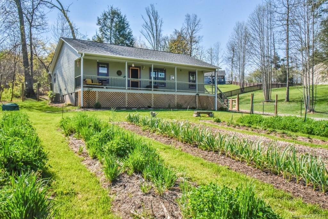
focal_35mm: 30
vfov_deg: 43.7
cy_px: 110
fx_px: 273
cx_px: 164
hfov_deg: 61.9
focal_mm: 30
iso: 4000
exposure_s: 1/500
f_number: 22
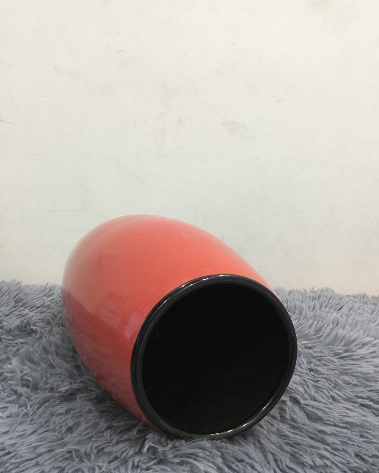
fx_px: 463
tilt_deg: -10.8
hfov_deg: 44.5
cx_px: 192
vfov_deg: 54.2
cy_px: 247
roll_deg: +0.0
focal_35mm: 33
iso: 160
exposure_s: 1/33
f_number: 2.4
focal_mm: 3.3
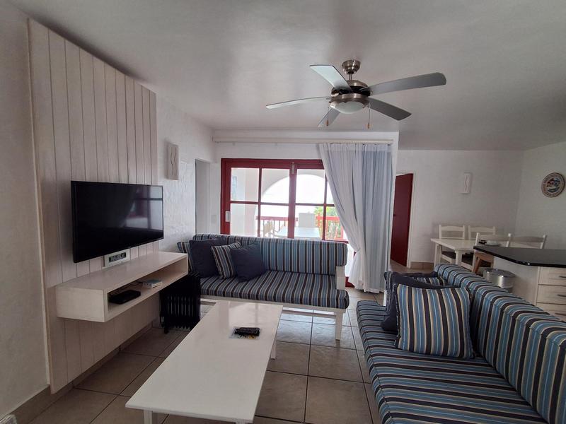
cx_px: 283
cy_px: 212
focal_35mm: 16
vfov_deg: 78.1
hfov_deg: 94.5
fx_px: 262
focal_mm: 1.64
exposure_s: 1/50
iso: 125
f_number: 2.2
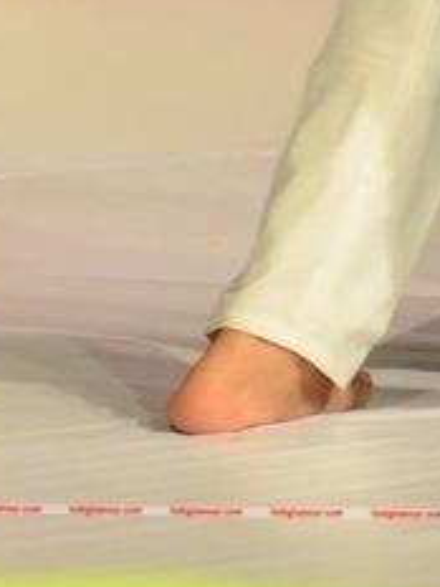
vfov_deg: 4.3
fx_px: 7779
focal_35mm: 459
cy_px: -554
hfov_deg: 3.2
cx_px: 607
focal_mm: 70
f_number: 7.1
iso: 1600
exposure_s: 1/125
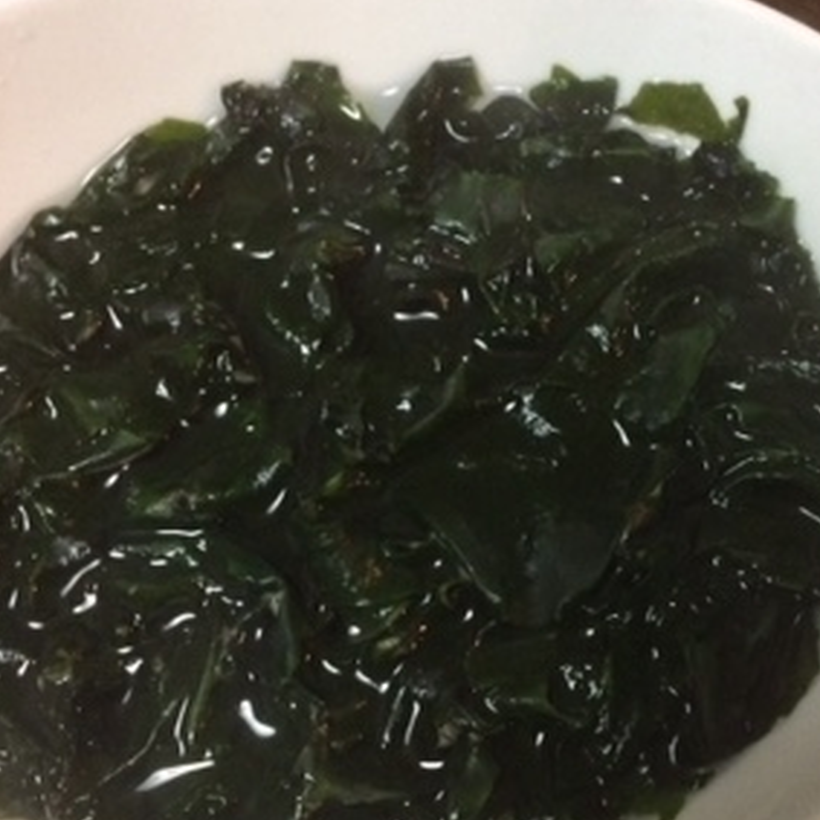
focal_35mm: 58
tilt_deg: -71.5
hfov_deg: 29.4
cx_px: 539
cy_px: 490
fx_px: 1554
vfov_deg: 29.5
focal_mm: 4.15
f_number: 2.2
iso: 320
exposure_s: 1/20
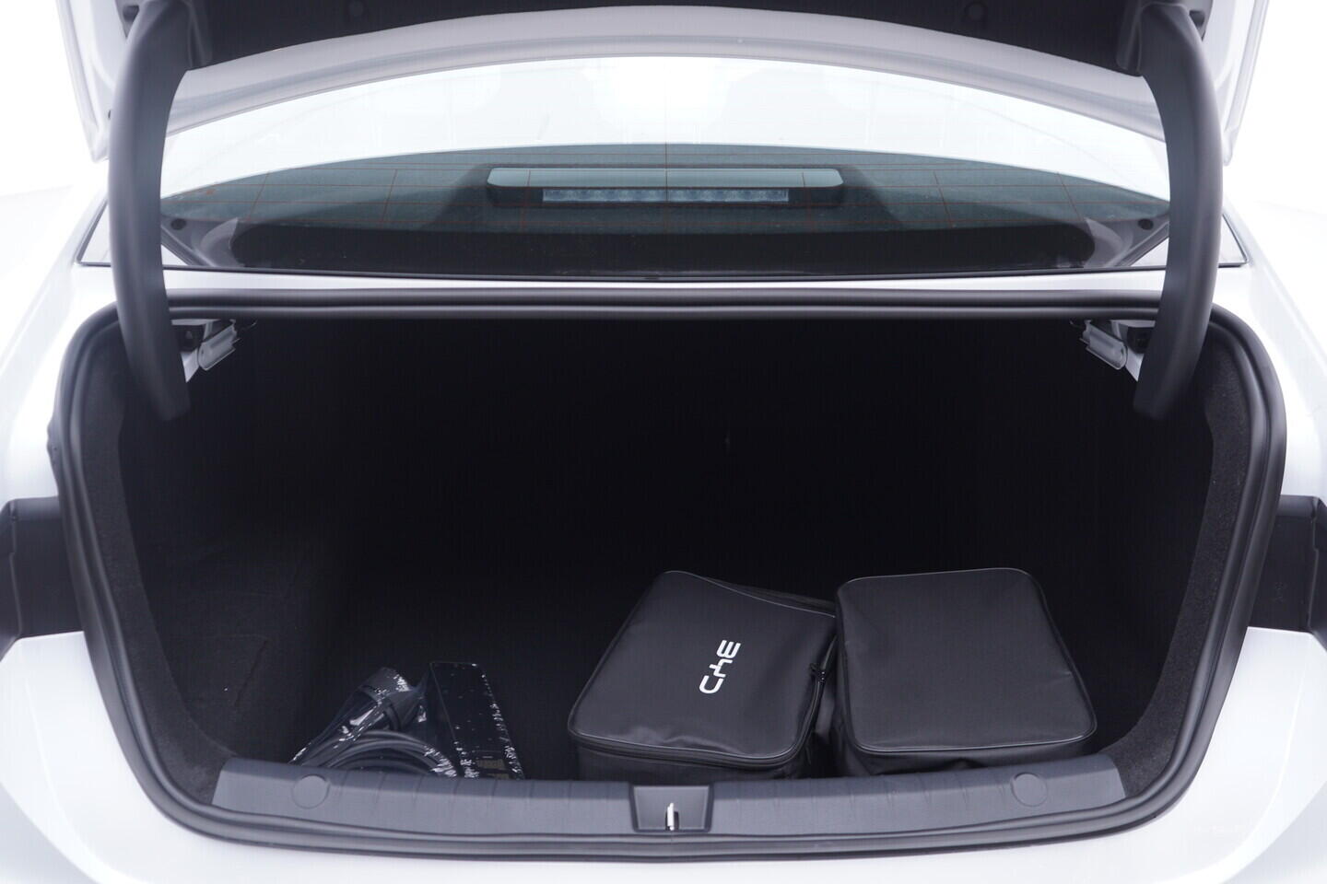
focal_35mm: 36
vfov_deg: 36.9
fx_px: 1327
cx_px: 664
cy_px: 442
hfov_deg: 53.1
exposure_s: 1/40
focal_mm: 24
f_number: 2.8
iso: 200
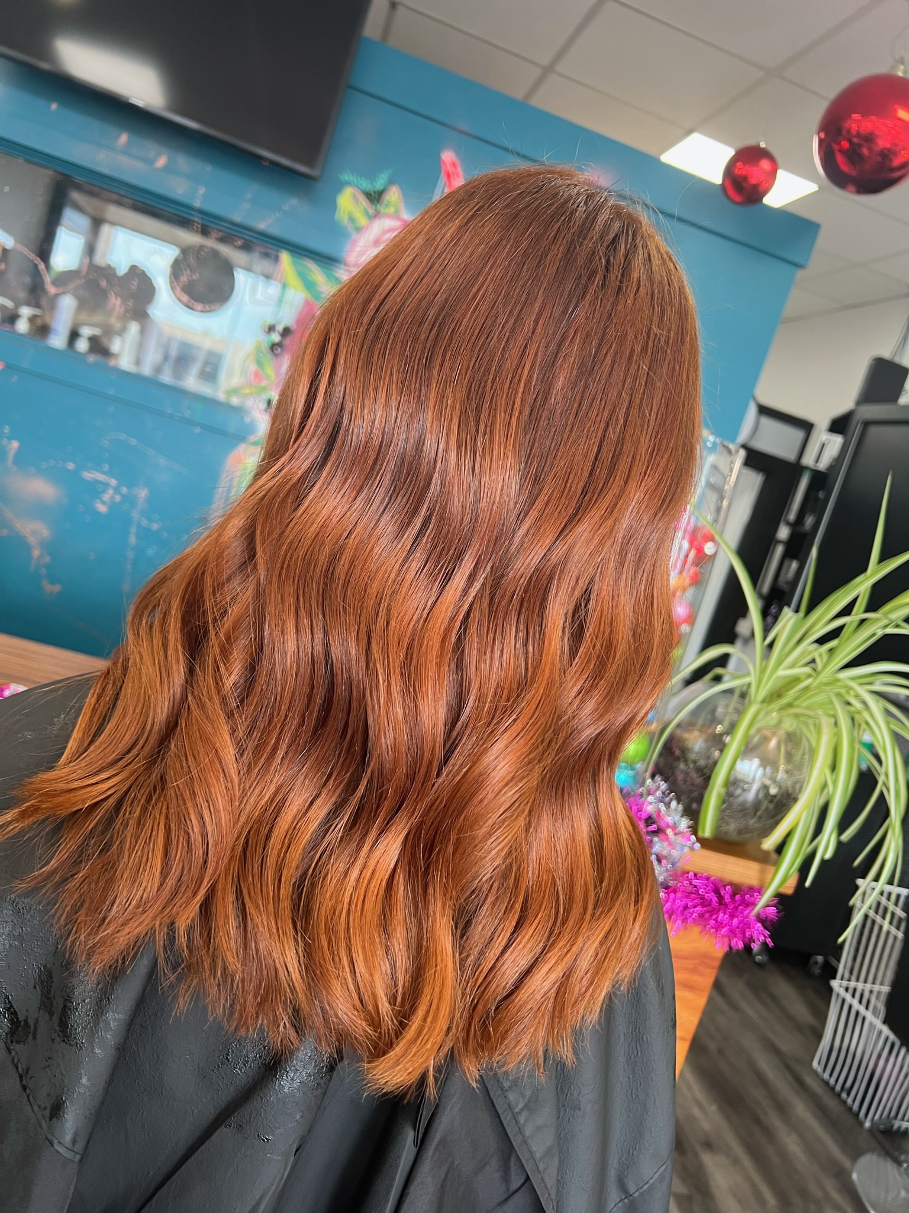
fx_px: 911
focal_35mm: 26
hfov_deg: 53.0
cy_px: 606
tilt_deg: -7.8
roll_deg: -17.4
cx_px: 454
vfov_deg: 67.3
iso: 80
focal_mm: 5.7
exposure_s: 1/50
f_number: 1.5
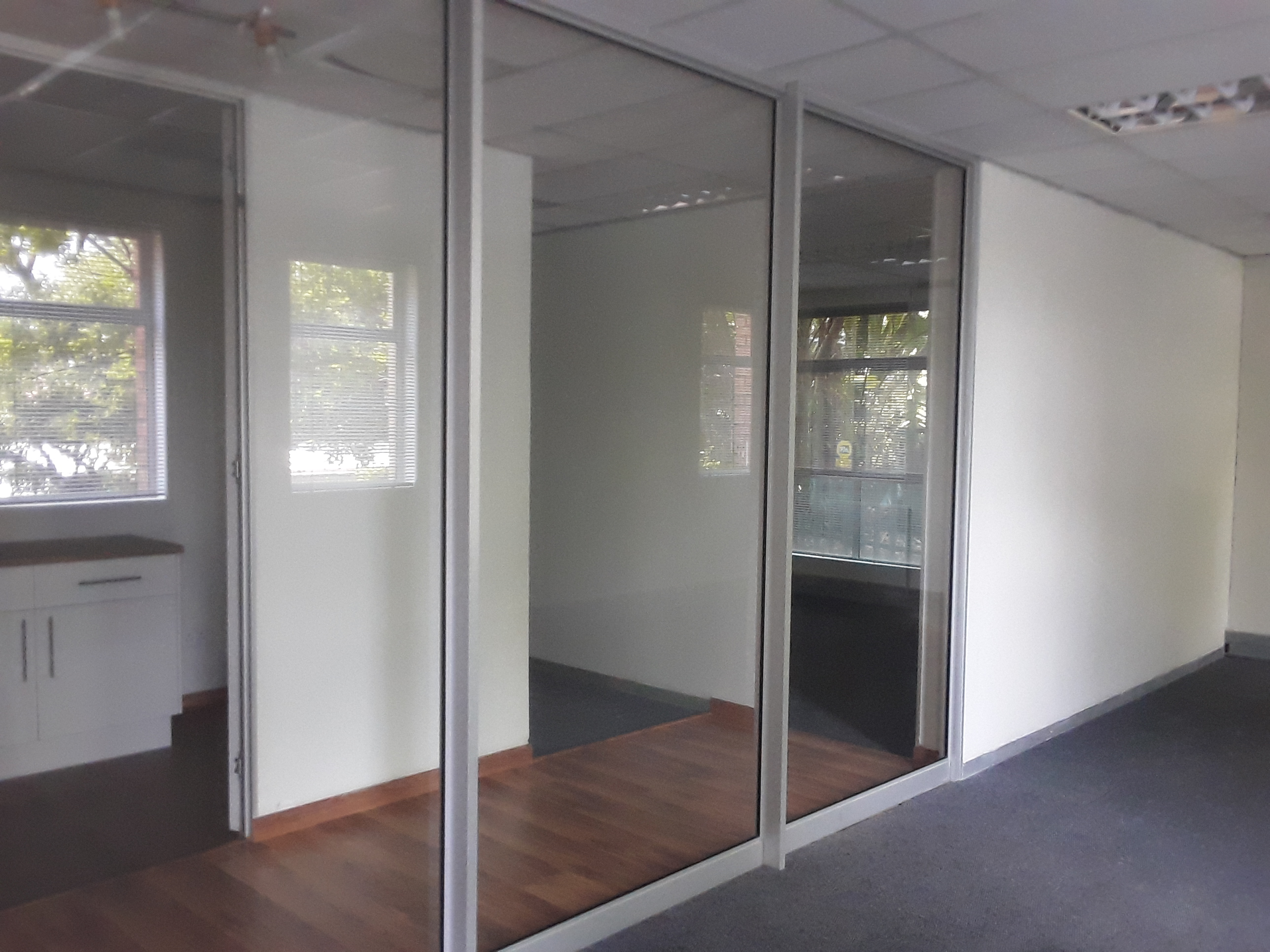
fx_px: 1101
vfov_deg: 46.8
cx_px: 635
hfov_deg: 60.0
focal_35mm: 30
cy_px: 476
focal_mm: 2.2
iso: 250
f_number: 1.9
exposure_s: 1/50
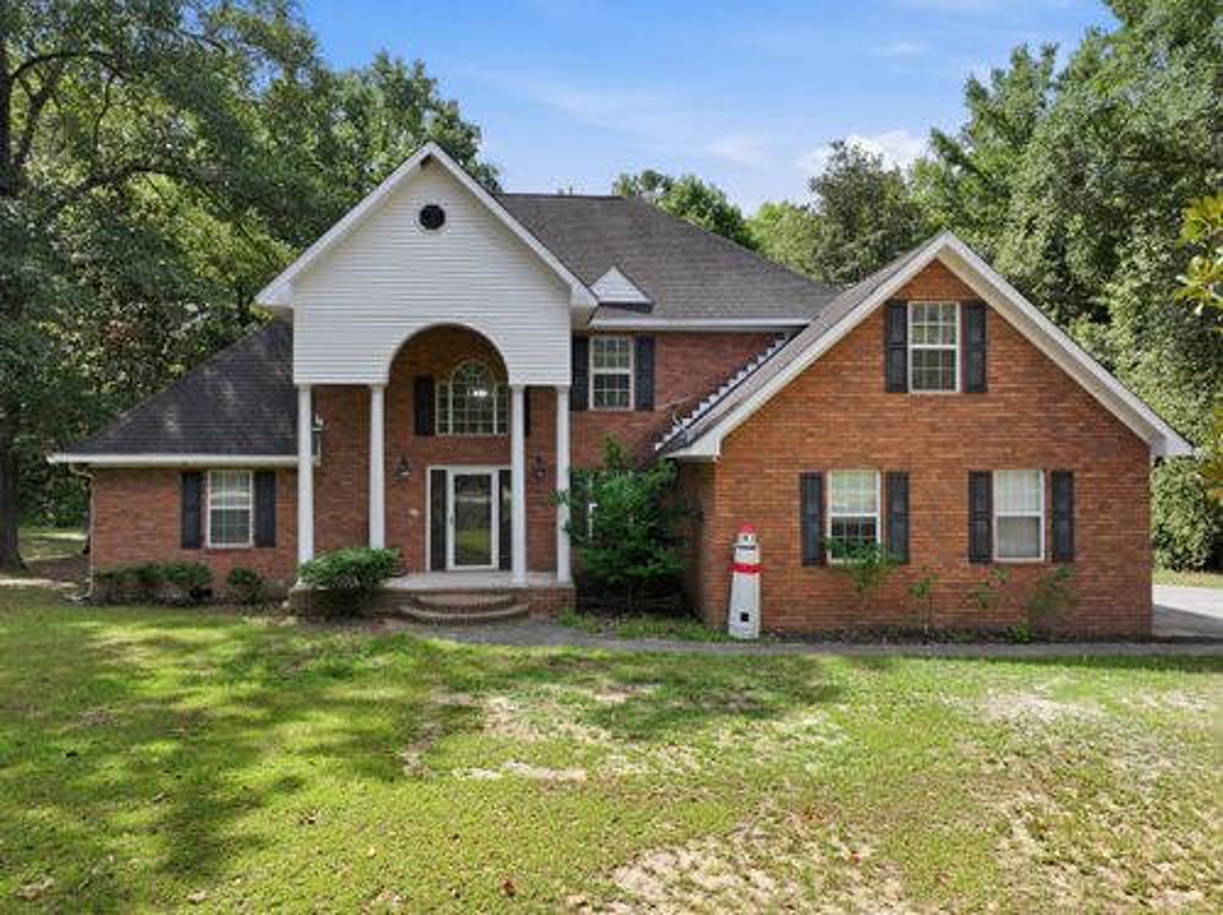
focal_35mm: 24
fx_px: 847
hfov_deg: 71.6
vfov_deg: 56.7
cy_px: 458
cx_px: 612
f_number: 9
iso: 100
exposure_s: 1/120
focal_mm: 12.3
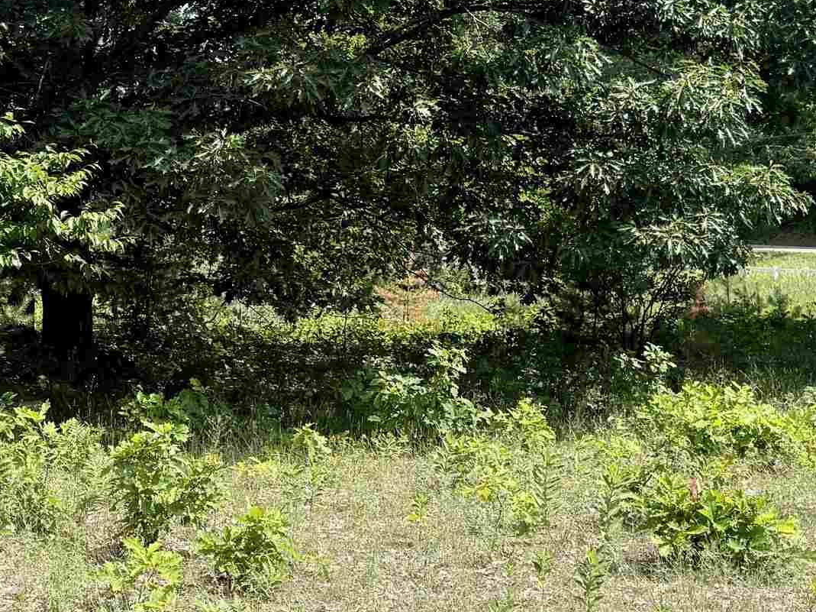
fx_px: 1626
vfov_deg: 21.3
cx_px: 171
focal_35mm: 69
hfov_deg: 27.6
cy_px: 270
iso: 100
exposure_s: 1/2907
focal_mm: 6.76
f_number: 1.78
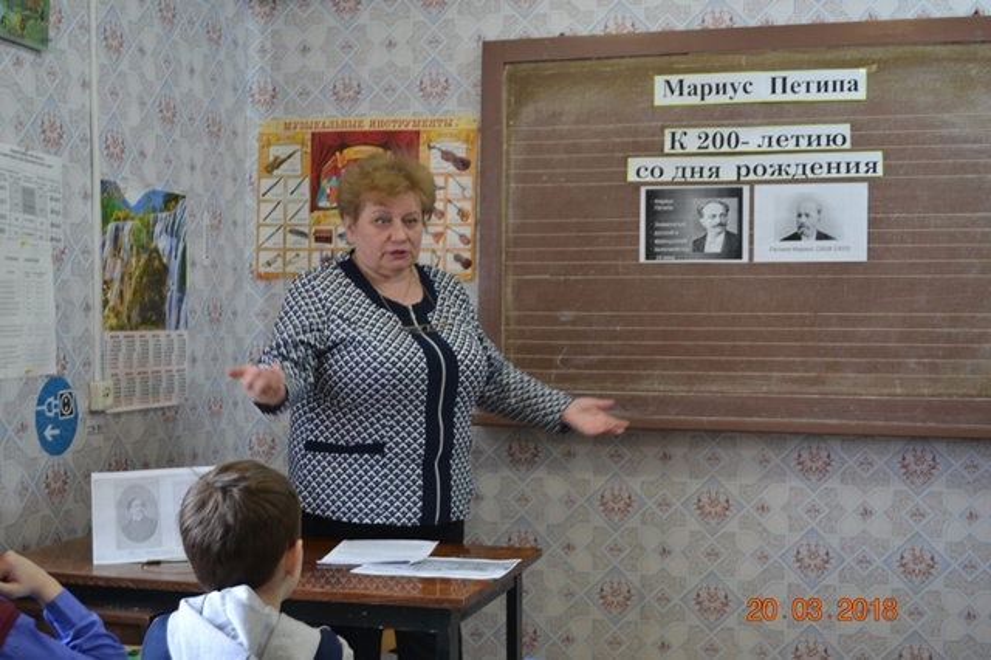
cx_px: 496
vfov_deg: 28.0
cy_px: 330
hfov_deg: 41.1
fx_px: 1321
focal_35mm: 48
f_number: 4.8
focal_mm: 32
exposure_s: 1/30
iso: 400
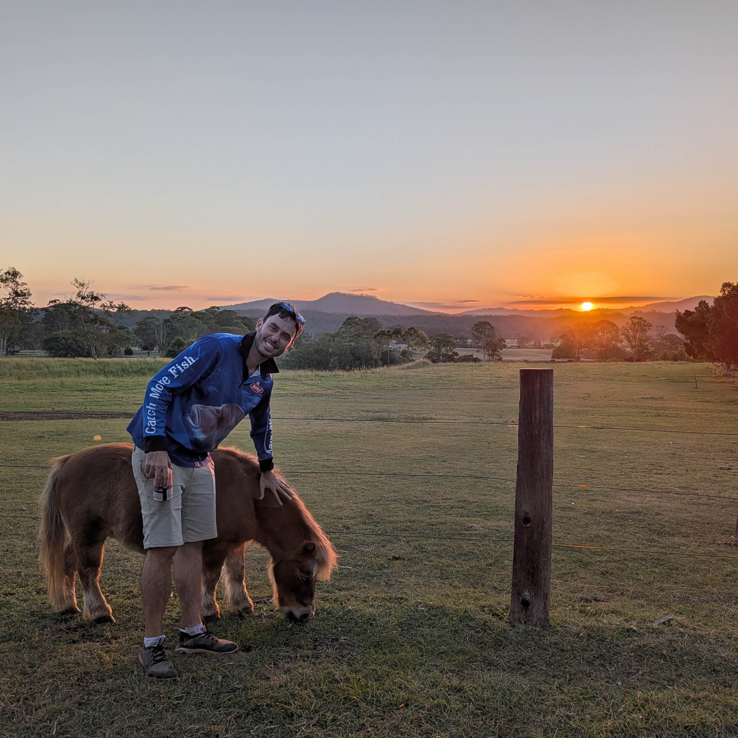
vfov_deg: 55.6
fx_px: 699
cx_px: 354
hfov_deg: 55.6
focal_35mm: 29
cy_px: 375
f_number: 1.7
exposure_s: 1/8772
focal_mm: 4.53
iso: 23
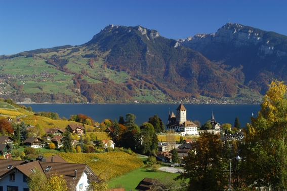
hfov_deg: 37.9
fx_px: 418
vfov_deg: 25.7
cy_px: 96
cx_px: 144
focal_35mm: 52
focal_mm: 35
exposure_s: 1/50
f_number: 20
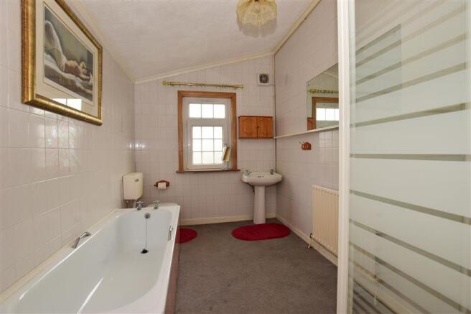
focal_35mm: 15
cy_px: 157
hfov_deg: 100.4
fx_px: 196
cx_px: 236
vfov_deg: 77.3
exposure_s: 1/50
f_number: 7.1
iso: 200
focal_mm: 10
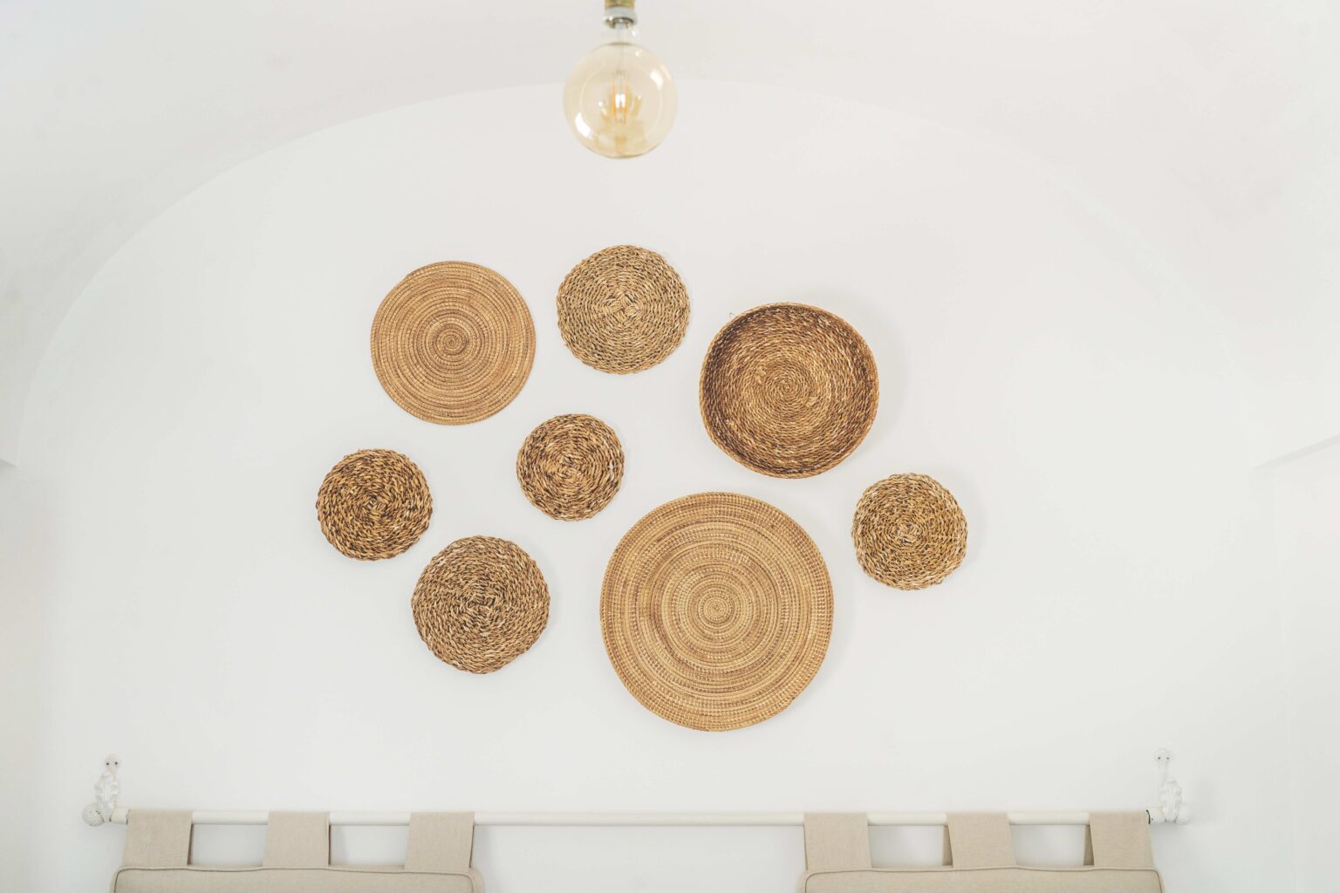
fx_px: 1824
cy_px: 446
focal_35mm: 49
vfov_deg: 27.5
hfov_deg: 40.3
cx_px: 670
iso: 800
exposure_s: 1/30
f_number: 8
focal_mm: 49
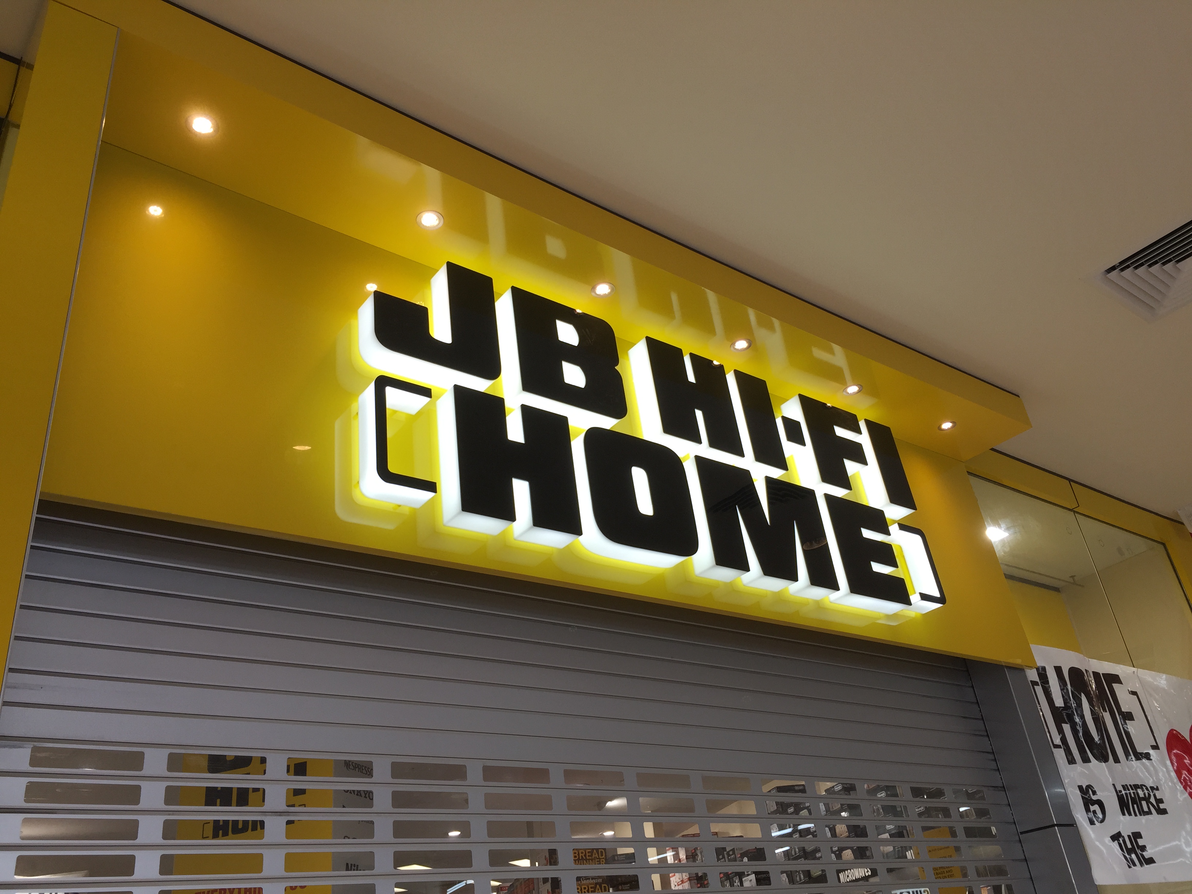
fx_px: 999
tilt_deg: +27.7
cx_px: 596
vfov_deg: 48.2
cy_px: 447
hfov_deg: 61.7
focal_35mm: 29
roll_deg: +5.8
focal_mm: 4.15
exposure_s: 1/100
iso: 32
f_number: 2.2
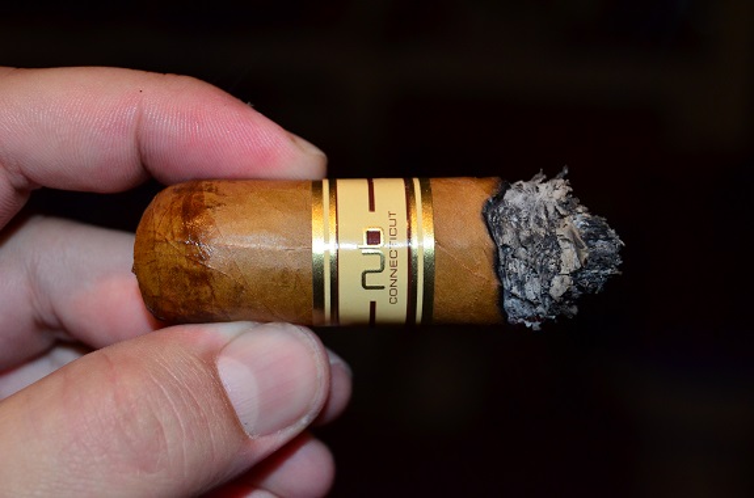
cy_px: 249
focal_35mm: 82
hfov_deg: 24.7
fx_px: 1723
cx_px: 377
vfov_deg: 16.5
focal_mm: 55
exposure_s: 1/60
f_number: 7.1
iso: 1400
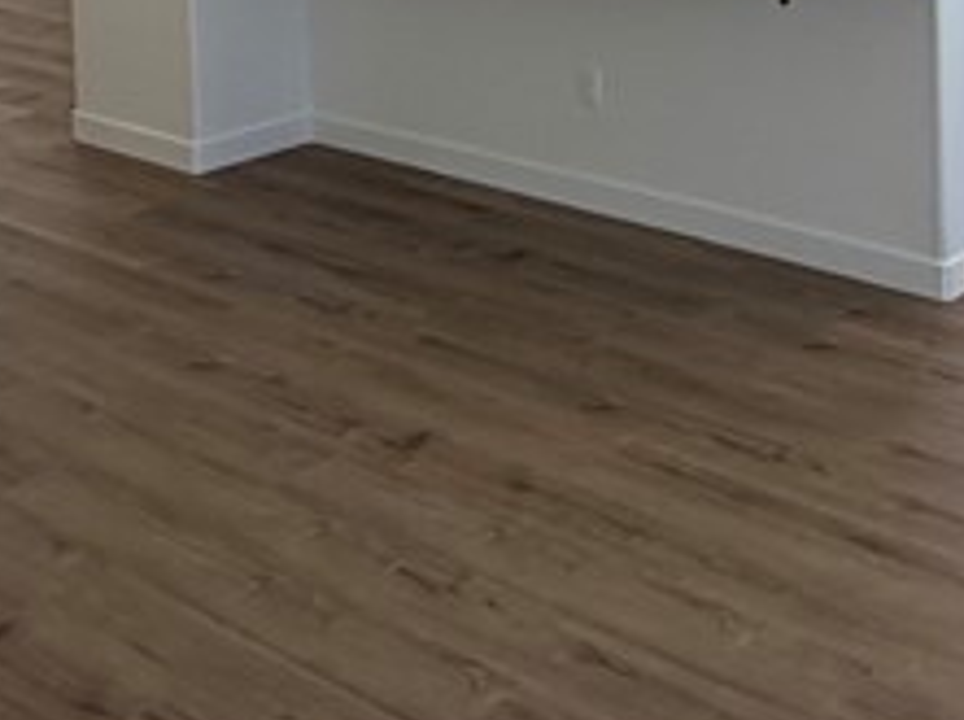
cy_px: -192
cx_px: 593
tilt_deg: -4.7
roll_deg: +1.2
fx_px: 1807
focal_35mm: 65
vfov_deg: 20.7
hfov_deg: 29.8
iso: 125
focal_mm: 2.22
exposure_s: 1/120
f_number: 2.2
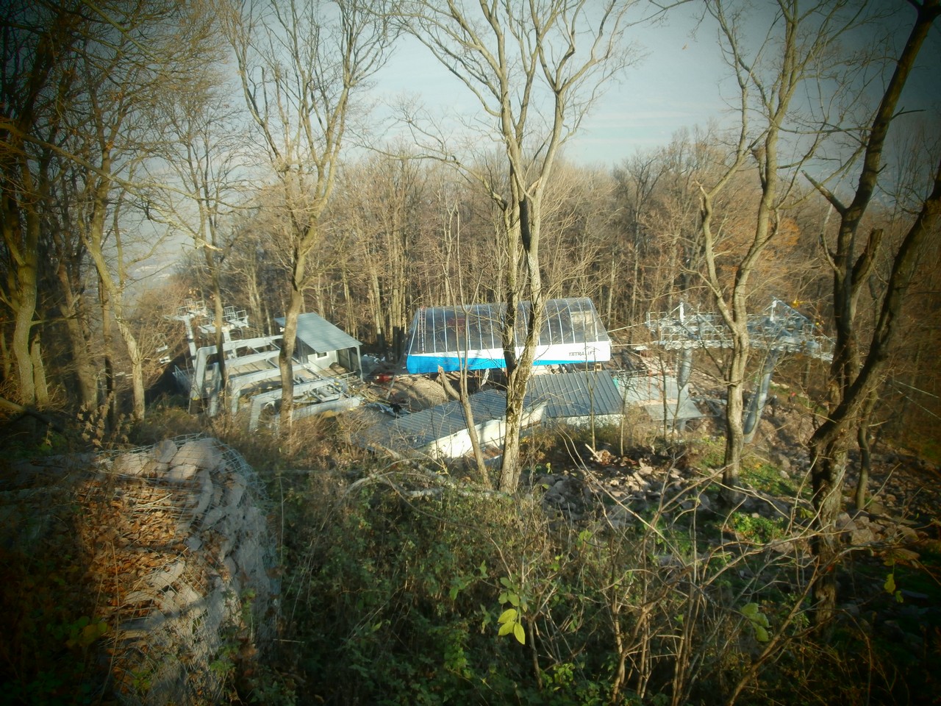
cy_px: 353
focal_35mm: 30
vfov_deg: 46.8
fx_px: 816
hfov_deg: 60.0
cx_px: 470
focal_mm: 5.36
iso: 100
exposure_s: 1/320
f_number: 3.5
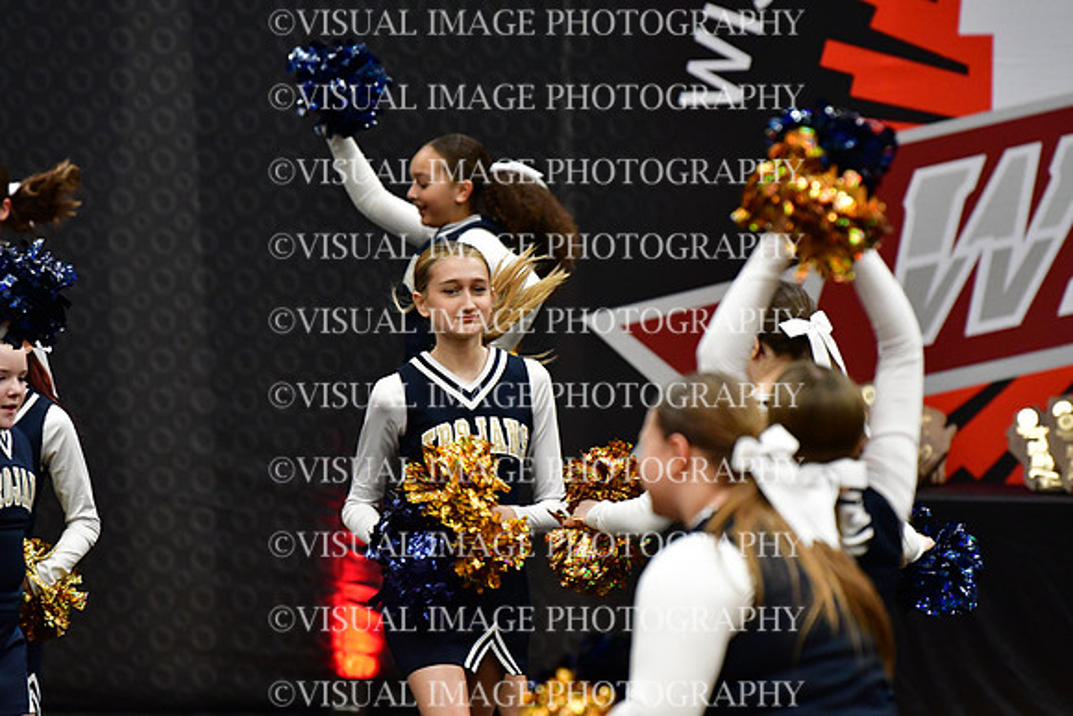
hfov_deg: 6.9
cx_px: 536
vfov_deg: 4.6
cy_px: 358
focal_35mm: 300
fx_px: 8943
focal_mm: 200
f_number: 3.5
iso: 4000
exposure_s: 1/500
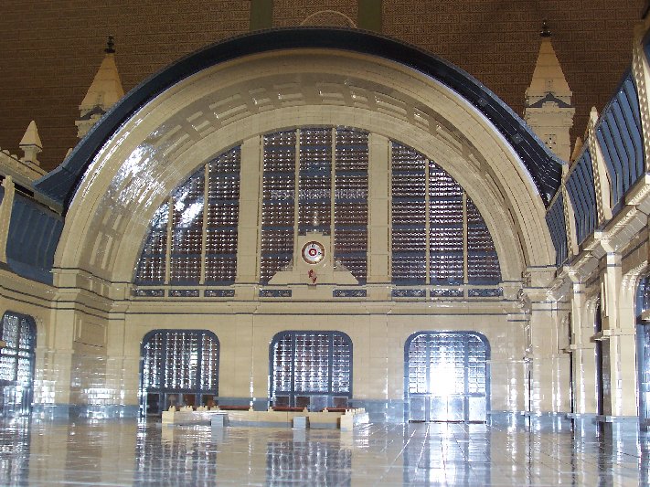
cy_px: 244
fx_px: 864
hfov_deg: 41.2
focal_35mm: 46
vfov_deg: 31.5
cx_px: 325
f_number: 3
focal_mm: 7
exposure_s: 1/60
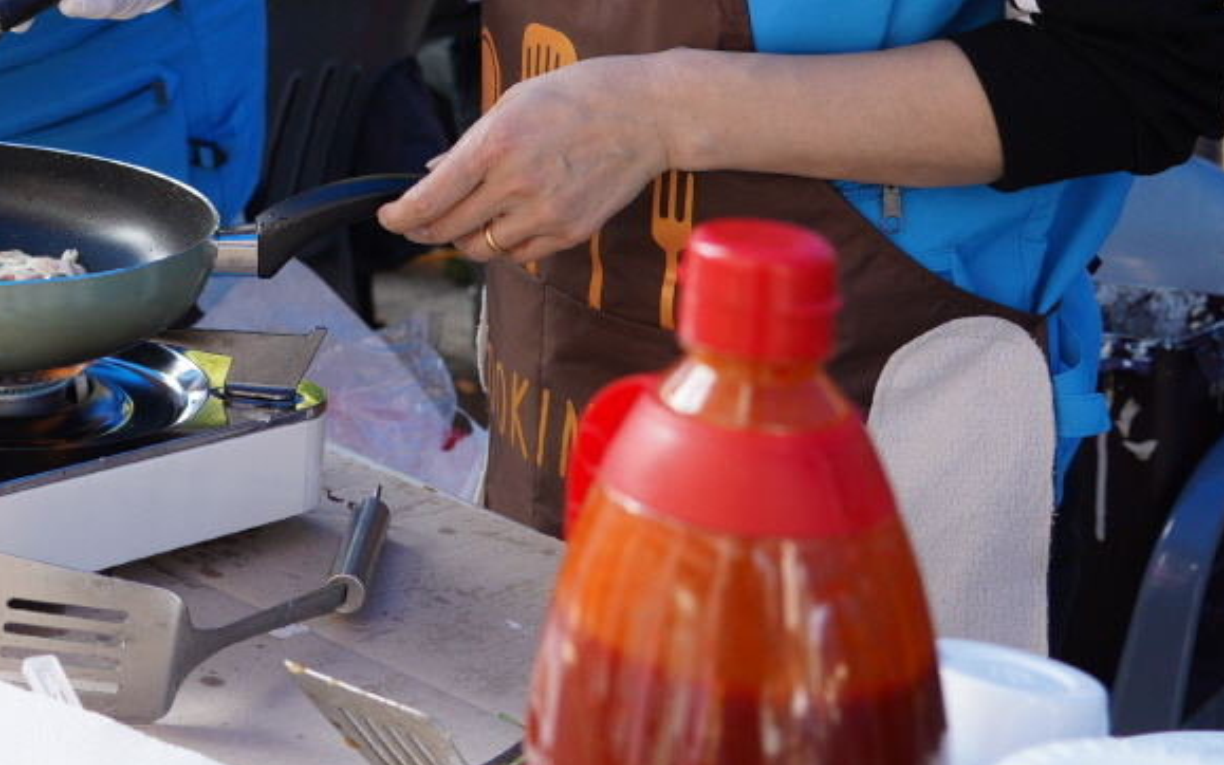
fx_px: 2535
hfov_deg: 25.7
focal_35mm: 76
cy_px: -239
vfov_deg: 16.2
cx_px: -11
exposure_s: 1/125
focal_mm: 24
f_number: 4
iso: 400
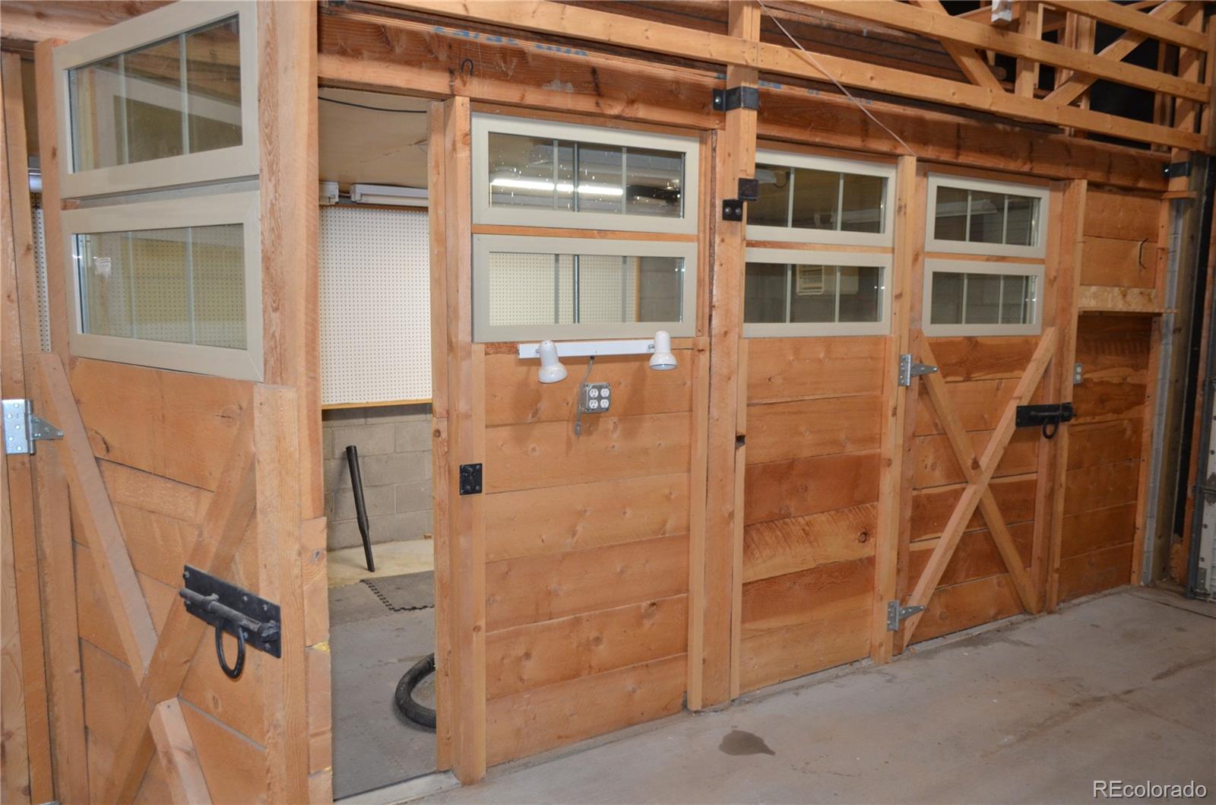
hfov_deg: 67.5
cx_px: 608
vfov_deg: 47.7
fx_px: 910
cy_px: 402
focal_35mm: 27
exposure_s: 1/60
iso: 800
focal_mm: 18
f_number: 3.5
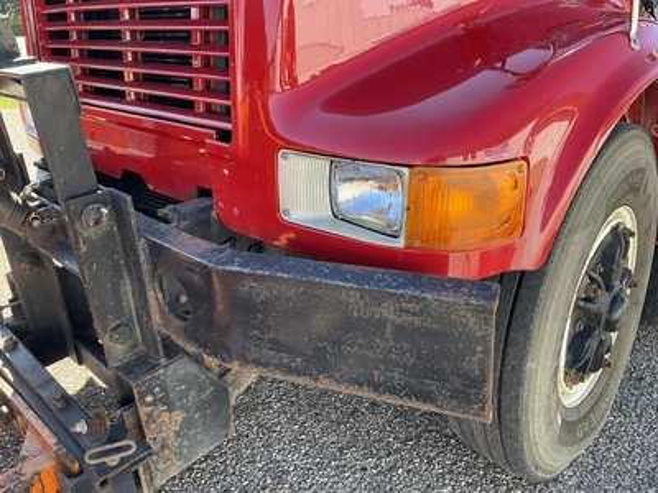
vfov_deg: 48.2
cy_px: 246
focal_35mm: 29
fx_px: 551
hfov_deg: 61.7
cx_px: 329
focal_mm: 3
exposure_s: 1/172
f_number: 1.8
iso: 25
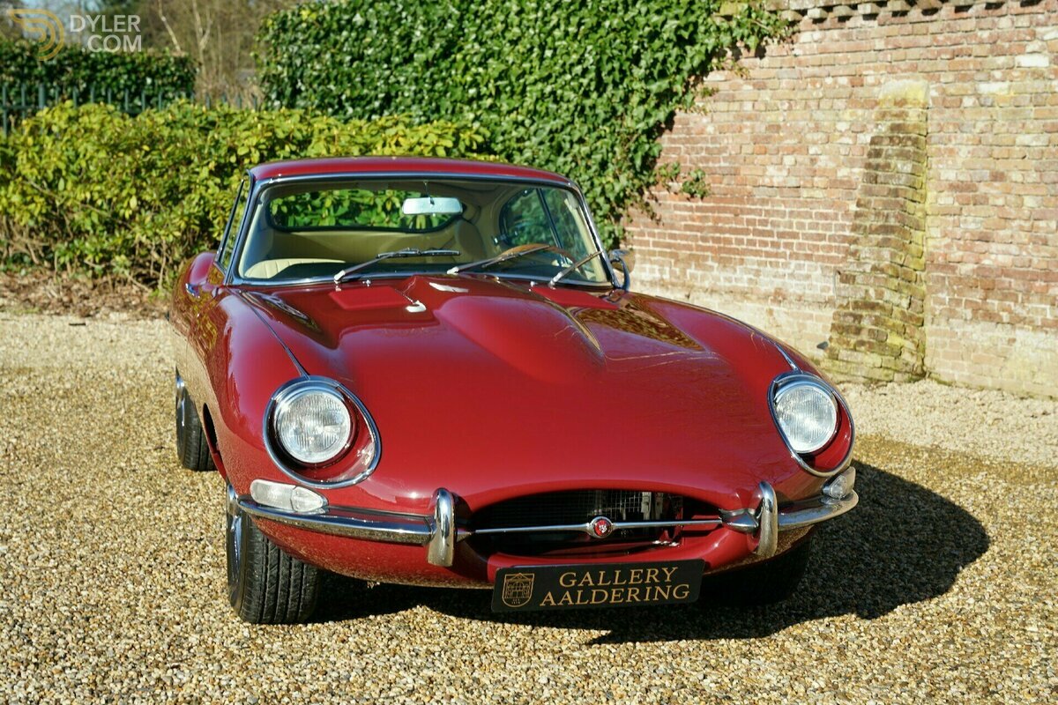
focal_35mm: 64
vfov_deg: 21.2
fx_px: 1884
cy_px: 352
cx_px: 529
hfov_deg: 31.4
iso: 100
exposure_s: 1/100
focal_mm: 64.1
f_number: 6.3
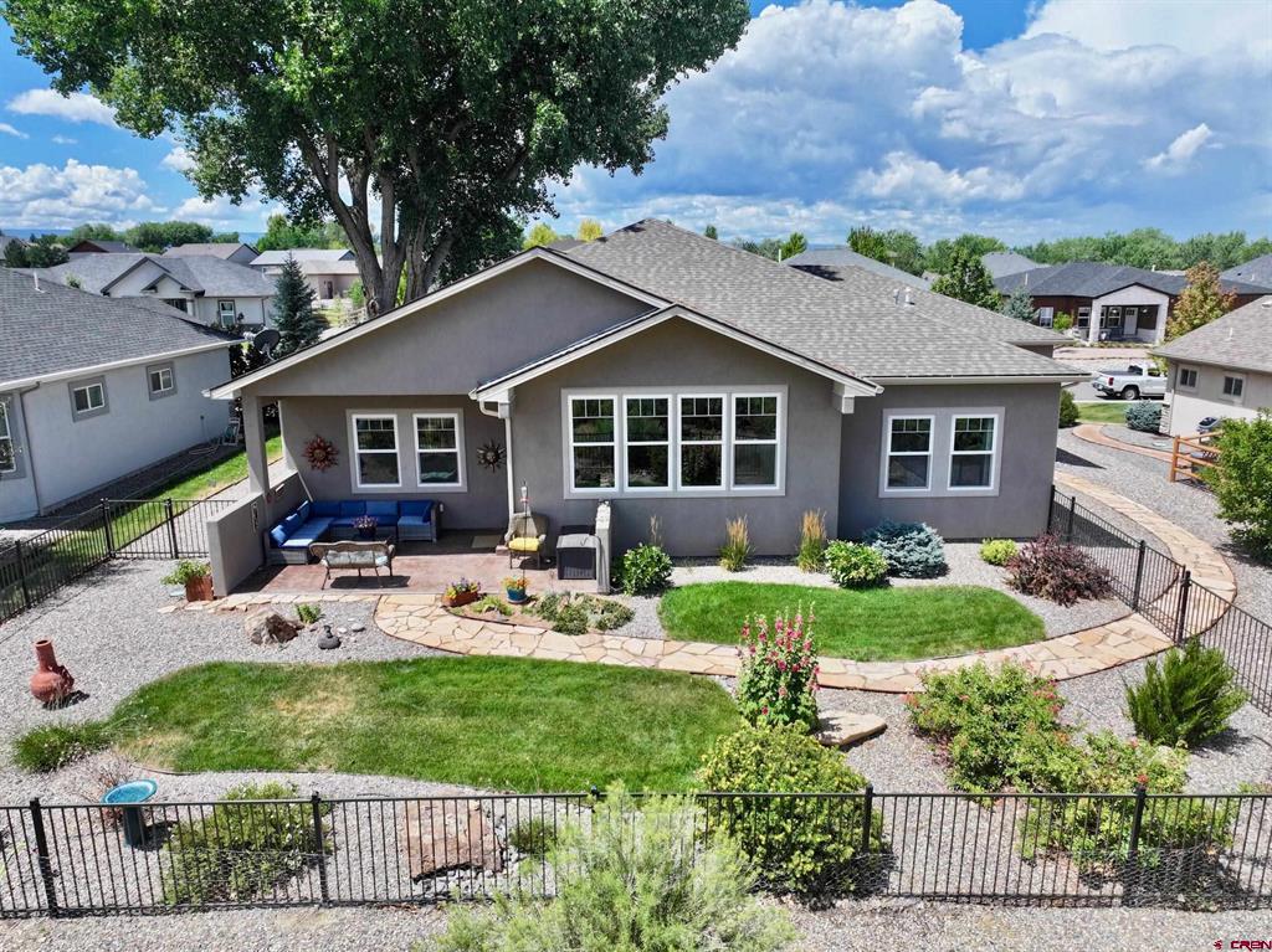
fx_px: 881
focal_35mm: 24
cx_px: 636
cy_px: 476
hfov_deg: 71.6
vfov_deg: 56.8
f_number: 2.8
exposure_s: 1/2000
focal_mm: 12.29
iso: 190
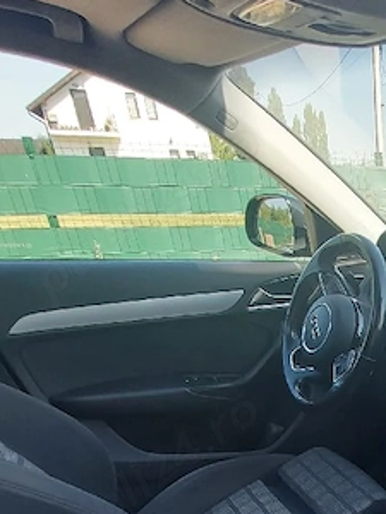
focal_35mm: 32
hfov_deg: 34.0
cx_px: 482
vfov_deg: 46.8
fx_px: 476
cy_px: 521
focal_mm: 1.42
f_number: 2.2
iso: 40
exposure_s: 1/164
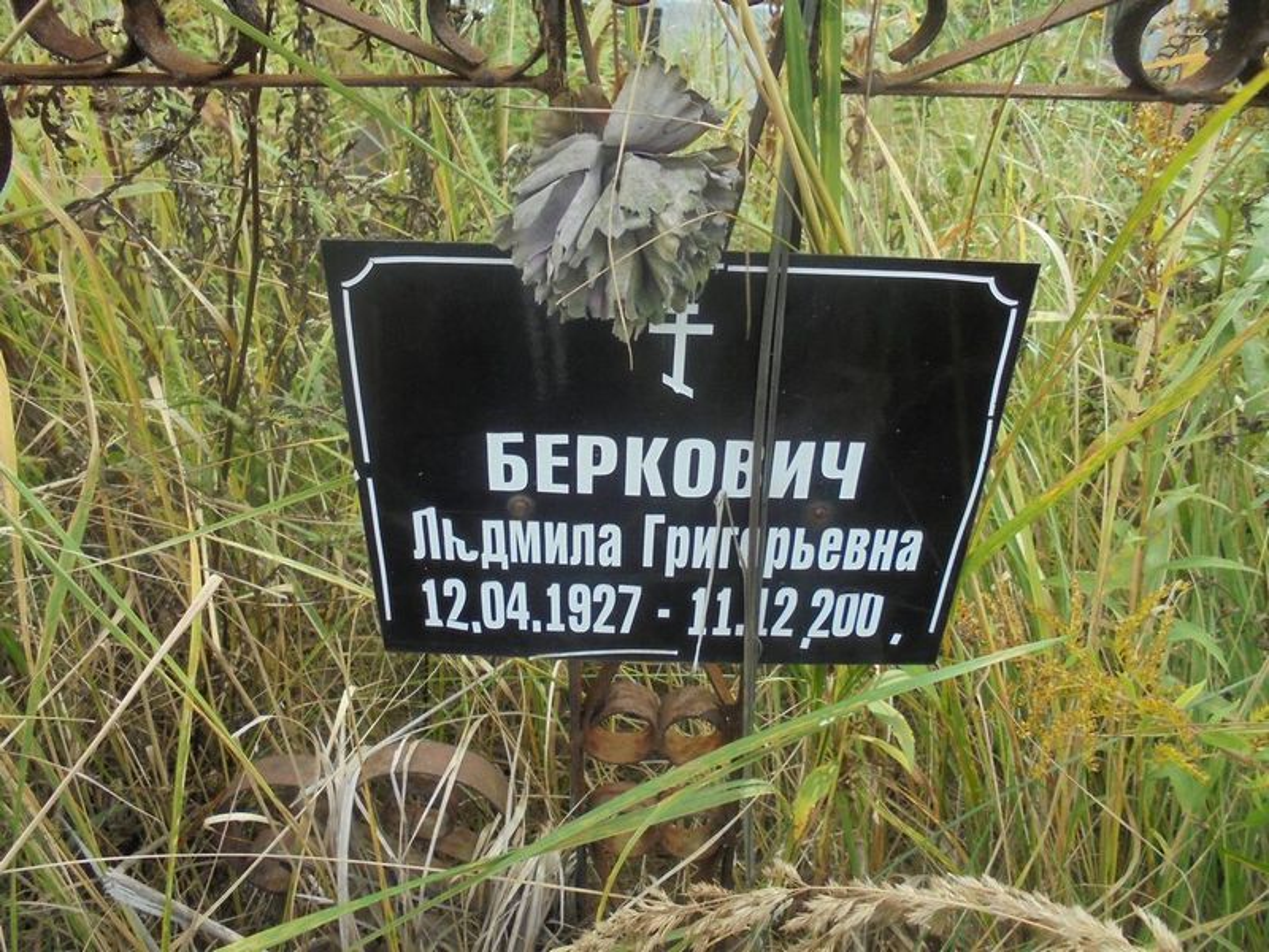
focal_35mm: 26
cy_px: 476
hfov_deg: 67.3
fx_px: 953
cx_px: 634
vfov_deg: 53.1
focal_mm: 4.6
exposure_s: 1/250
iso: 200
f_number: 3.5
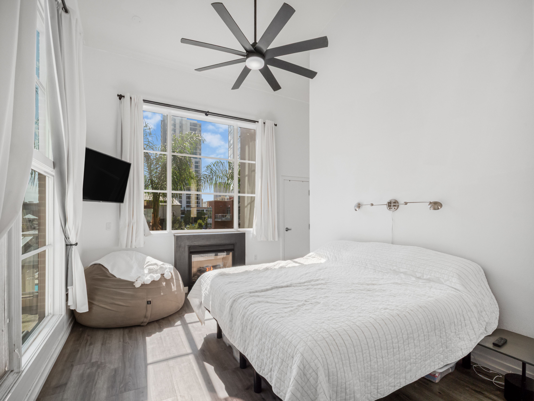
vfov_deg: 85.7
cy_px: 200
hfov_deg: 102.0
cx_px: 267
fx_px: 216
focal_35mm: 14
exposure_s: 1/100
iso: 200
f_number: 8
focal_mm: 7
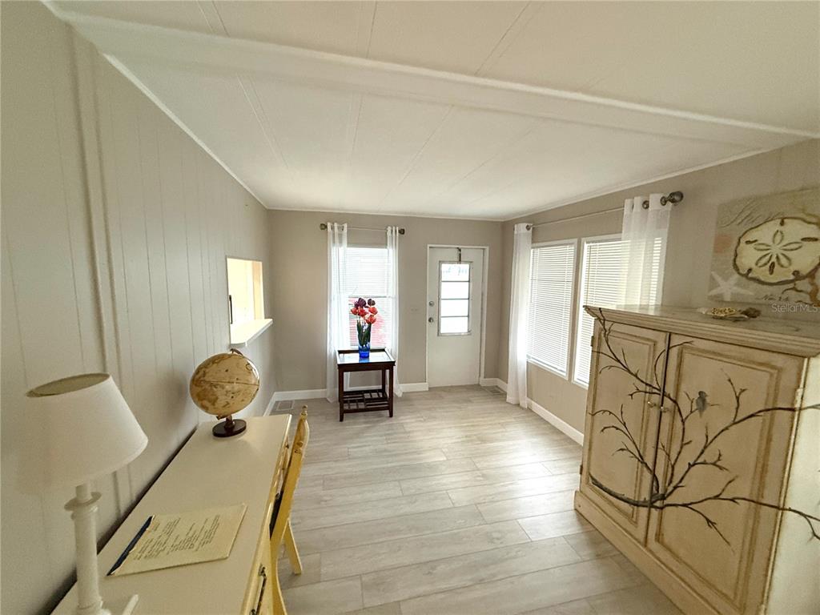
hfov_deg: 102.1
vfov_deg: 85.7
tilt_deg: -5.7
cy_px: 308
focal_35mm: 14
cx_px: 410
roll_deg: -0.8
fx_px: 332
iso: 400
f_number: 2.2
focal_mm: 2.22
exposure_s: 1/60
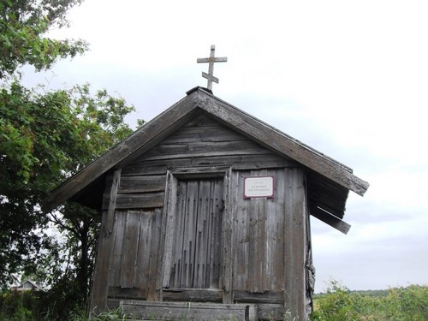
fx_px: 420
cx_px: 214
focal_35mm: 34
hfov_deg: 54.0
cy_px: 160
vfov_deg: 41.8
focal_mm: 6.3
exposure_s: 1/250
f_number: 2.8
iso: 80
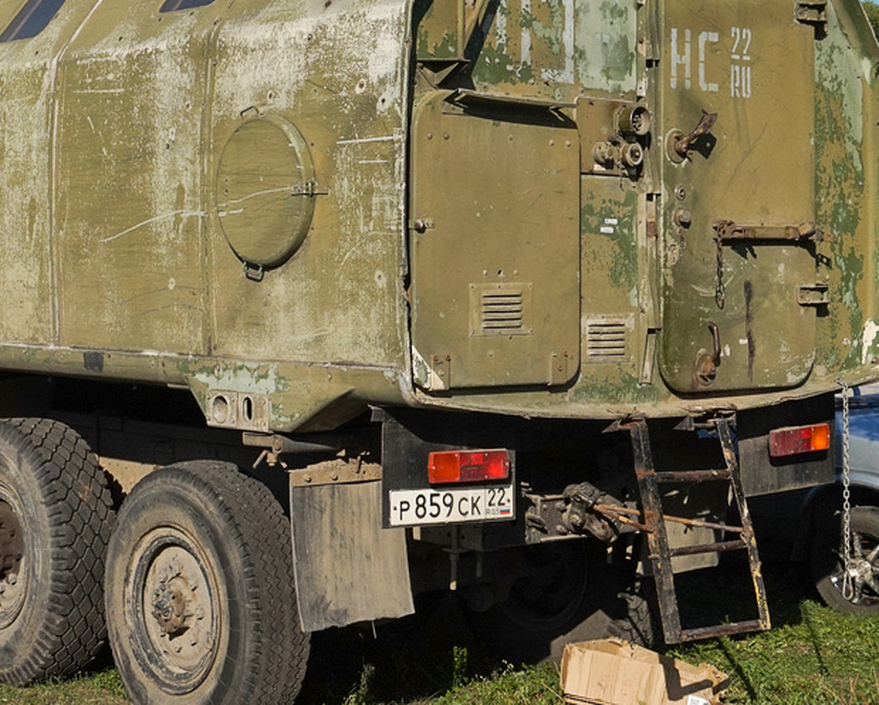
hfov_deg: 31.1
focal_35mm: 60
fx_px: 1562
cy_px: 213
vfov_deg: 25.2
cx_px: 258
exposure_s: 1/1000
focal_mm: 22
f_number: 10
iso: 200
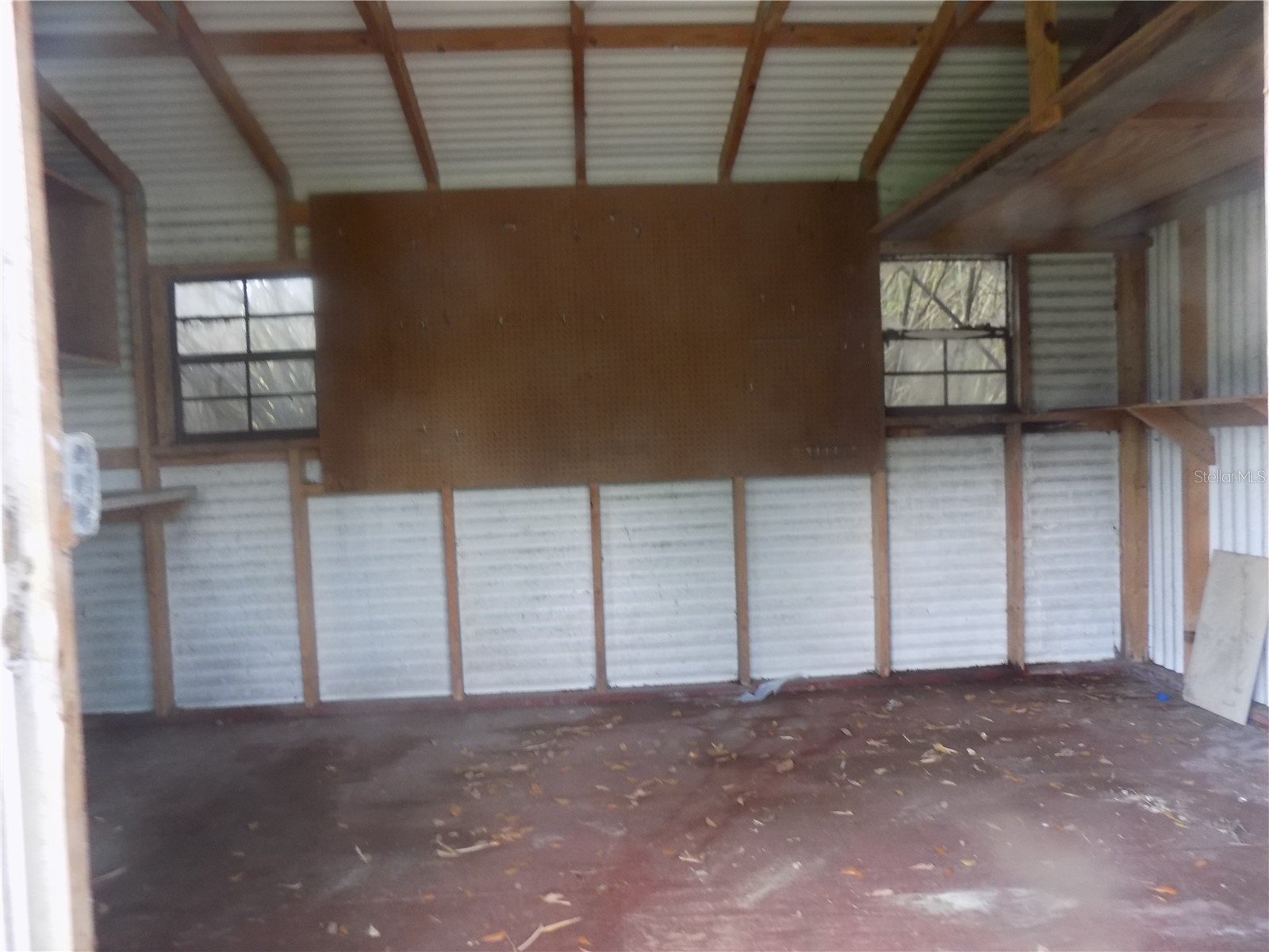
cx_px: 634
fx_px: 843
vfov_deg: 58.9
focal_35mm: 23
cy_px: 476
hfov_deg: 73.9
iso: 180
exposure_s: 1/30
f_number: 3.1
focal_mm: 4
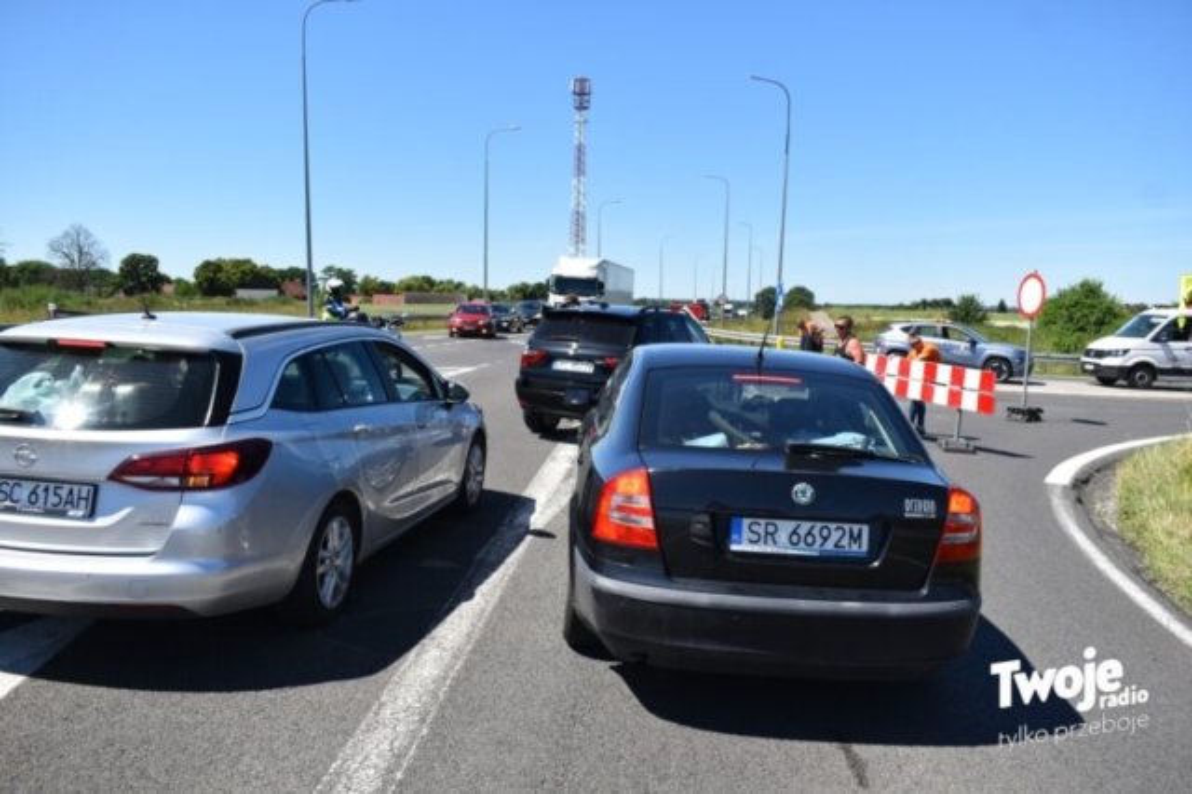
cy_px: 397
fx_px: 993
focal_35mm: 30
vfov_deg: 43.6
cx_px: 596
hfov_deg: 62.0
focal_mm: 20
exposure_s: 1/1600
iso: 400
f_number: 6.3
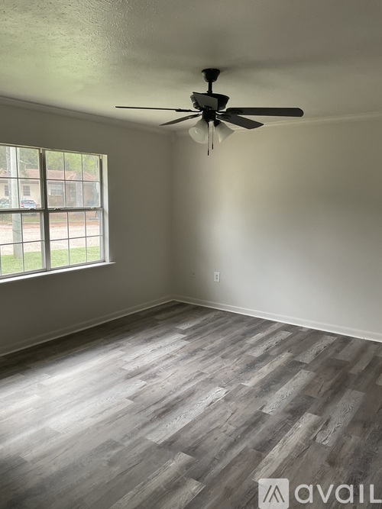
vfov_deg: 61.7
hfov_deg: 48.2
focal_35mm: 29
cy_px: 254
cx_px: 191
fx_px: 427
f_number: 1.8
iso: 50
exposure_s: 1/50
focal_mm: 3
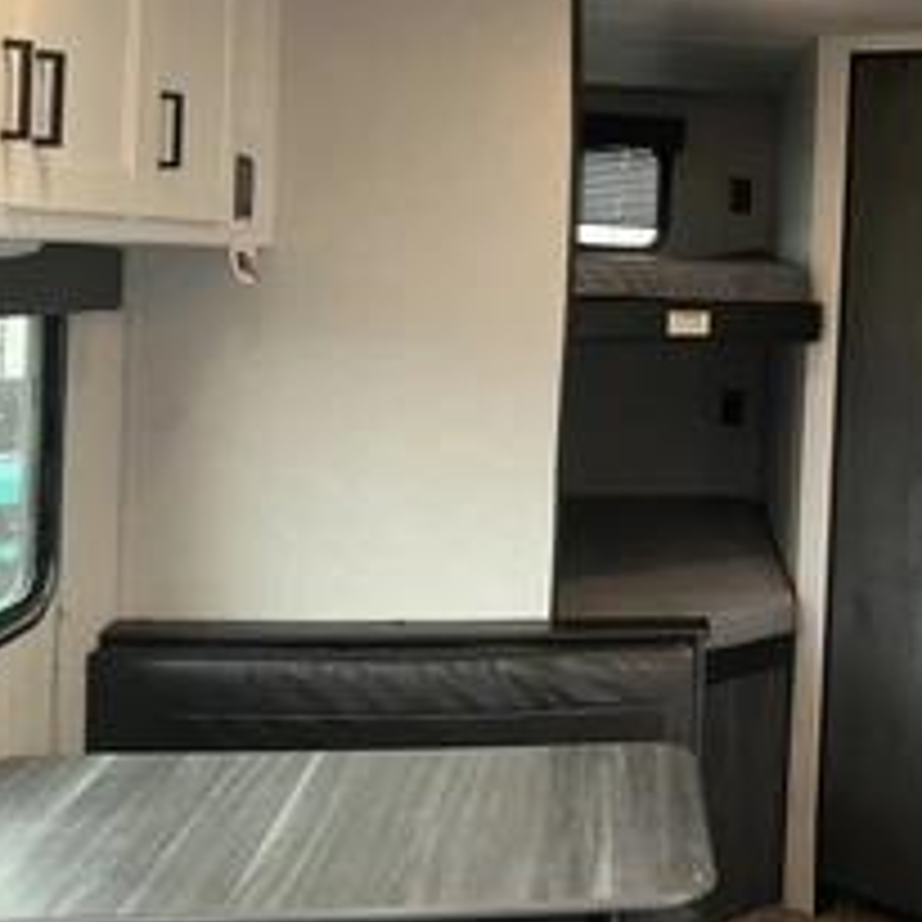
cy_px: 315
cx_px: 873
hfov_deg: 32.0
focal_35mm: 50
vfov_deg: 33.8
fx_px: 1507
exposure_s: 1/76
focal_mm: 3
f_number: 1.8
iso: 64
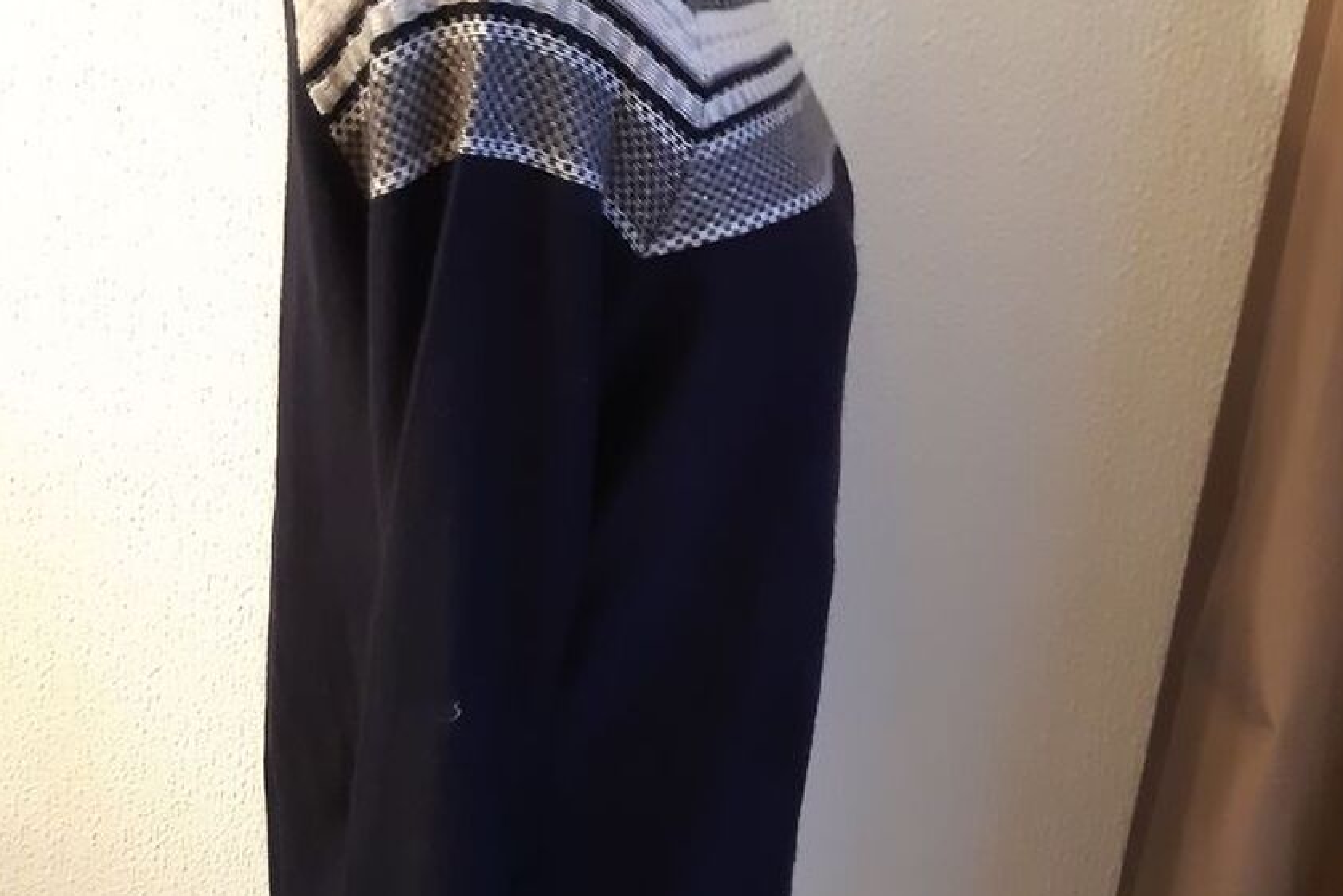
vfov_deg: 31.2
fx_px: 1604
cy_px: 395
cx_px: 672
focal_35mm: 43
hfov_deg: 45.4
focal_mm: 3.92
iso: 640
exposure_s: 1/20
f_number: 1.7
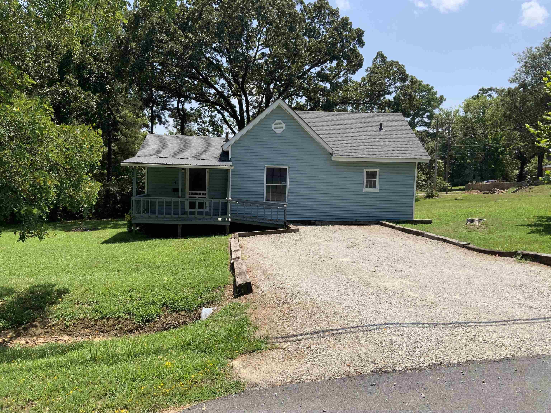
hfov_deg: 61.7
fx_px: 462
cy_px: 206
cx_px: 276
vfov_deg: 48.2
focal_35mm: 29
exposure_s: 1/1490
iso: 16
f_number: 1.8
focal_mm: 3
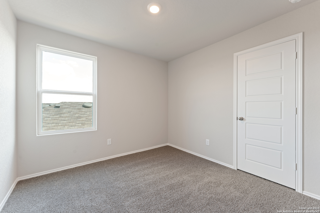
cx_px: 160
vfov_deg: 81.2
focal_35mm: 14
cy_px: 106
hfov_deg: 104.3
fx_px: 124
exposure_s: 1
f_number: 8
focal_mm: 14
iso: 100
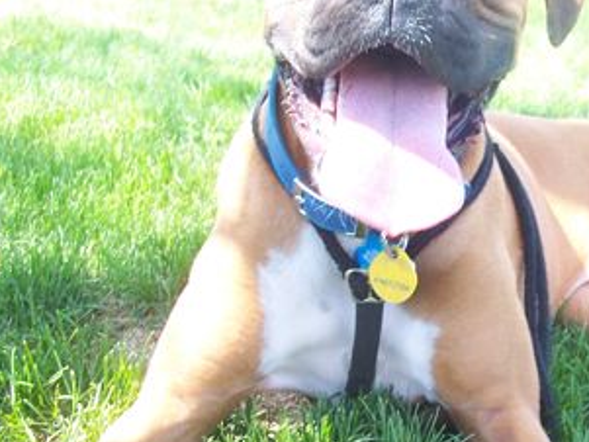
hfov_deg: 23.3
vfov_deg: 17.8
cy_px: 246
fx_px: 1413
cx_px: 452
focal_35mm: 83
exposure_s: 1/60
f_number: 3.4
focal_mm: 8
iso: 100
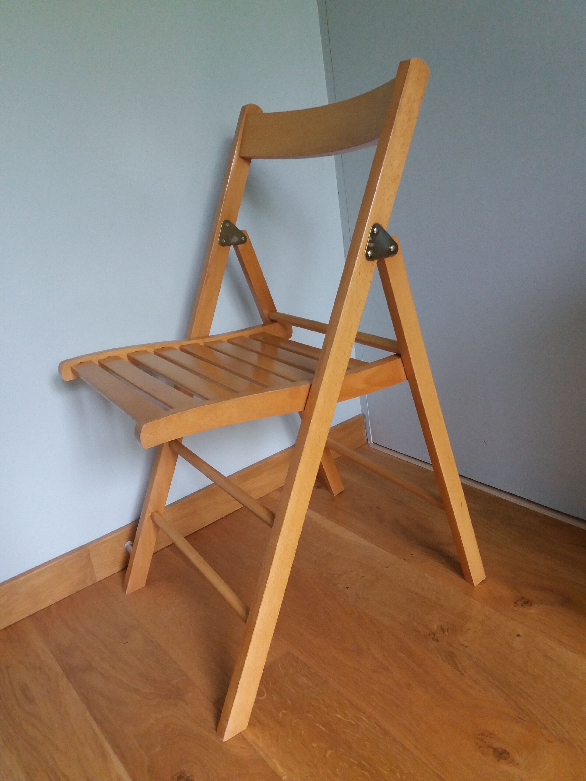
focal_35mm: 28
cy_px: 390
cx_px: 293
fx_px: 632
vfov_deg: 63.4
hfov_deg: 49.7
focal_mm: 3.7
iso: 200
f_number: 1.9
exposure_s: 1/25
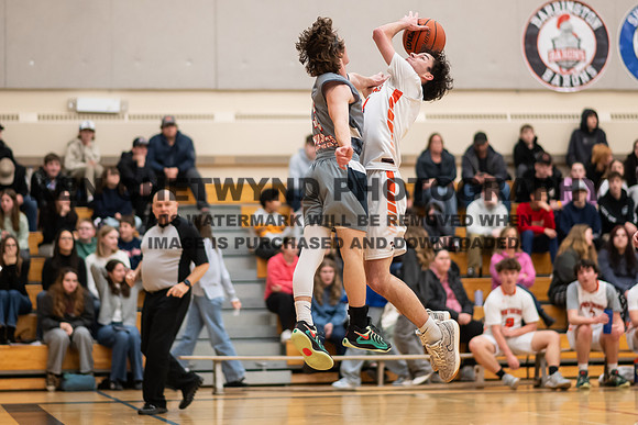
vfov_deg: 11.2
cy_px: 157
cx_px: 319
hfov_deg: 16.7
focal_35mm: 123
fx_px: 2173
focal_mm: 85
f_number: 1.8
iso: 2500
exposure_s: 1/1000
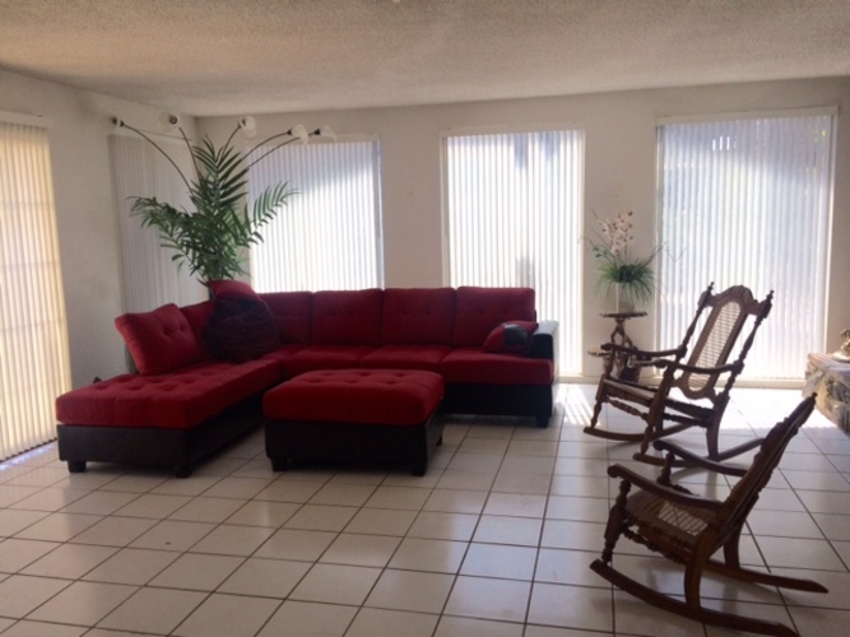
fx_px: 712
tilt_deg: -8.4
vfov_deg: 48.2
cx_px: 425
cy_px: 318
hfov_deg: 61.7
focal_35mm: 29
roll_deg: +0.7
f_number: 2.2
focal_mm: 4.15
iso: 50
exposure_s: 1/120
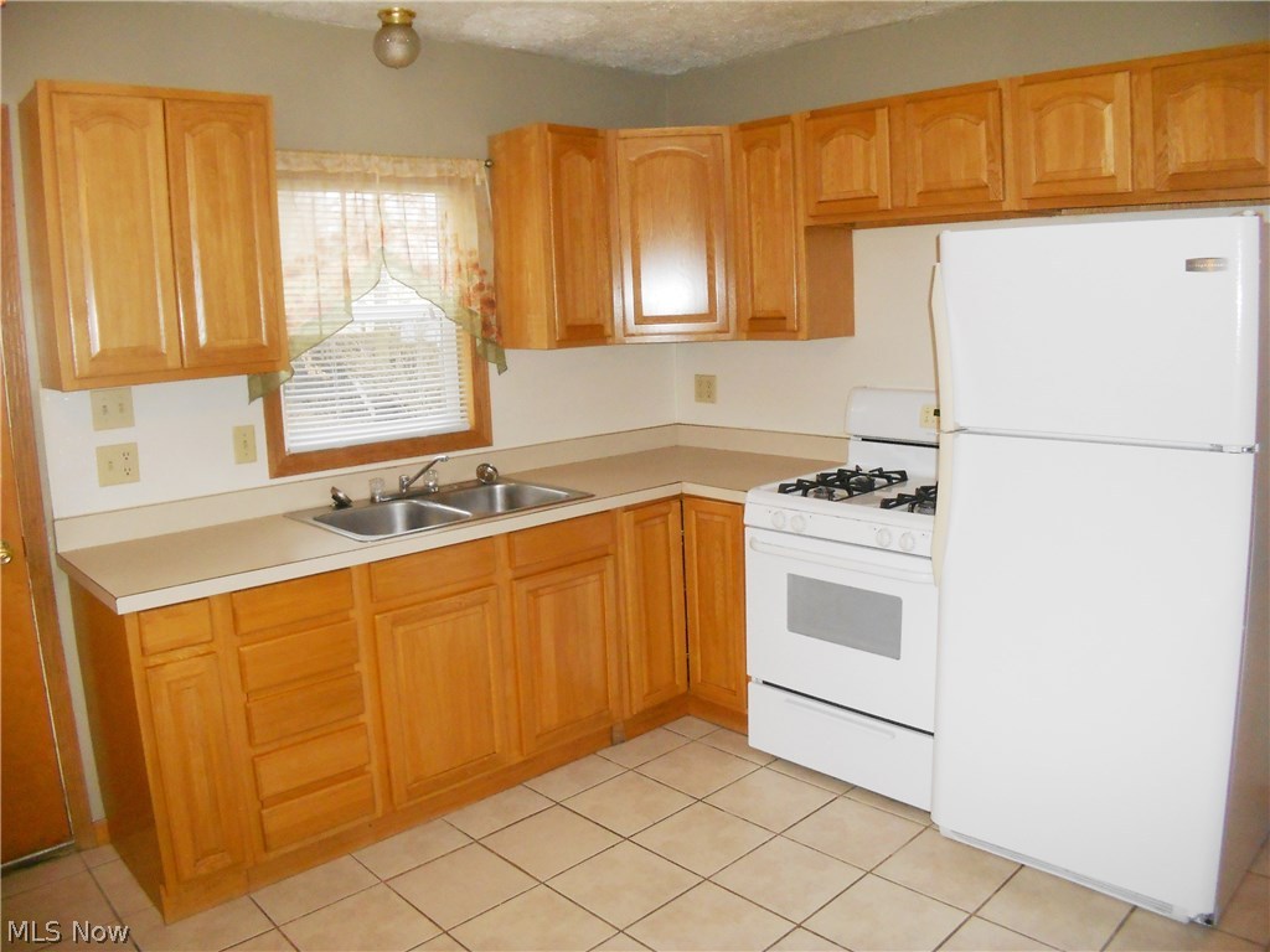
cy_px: 476
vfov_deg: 38.7
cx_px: 635
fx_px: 1357
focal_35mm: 37
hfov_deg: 50.1
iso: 250
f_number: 3.9
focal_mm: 6.7
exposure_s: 1/30
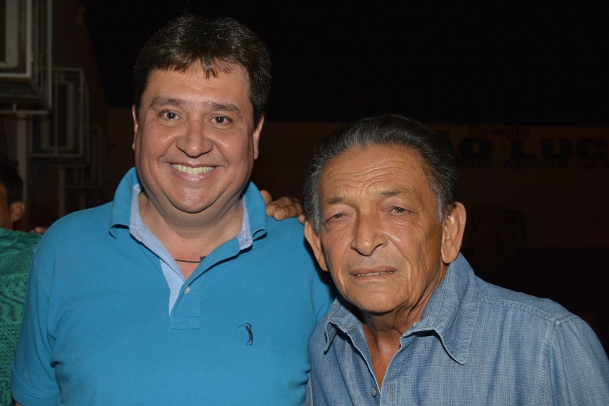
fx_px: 584
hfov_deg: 55.1
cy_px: 203
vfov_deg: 38.4
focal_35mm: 34
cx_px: 304
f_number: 3.8
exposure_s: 1/60
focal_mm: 23
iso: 720
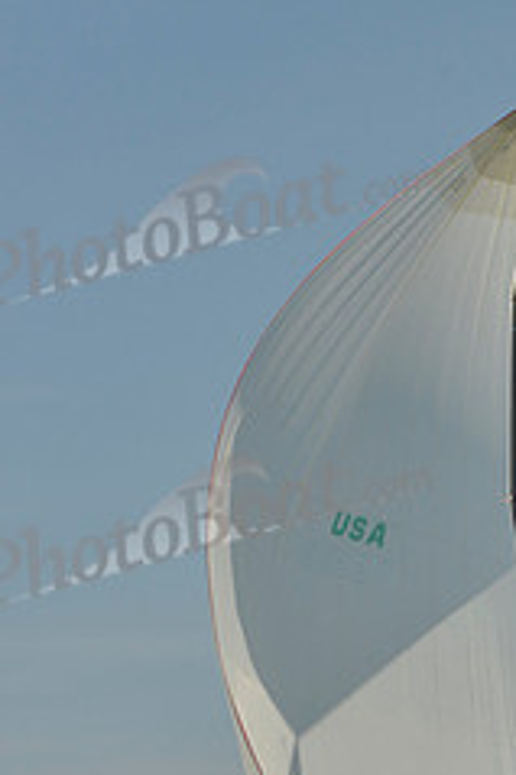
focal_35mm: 170
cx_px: 602
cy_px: 649
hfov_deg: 8.0
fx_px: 3660
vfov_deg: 12.0
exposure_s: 1/1250
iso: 200
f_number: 8
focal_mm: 70
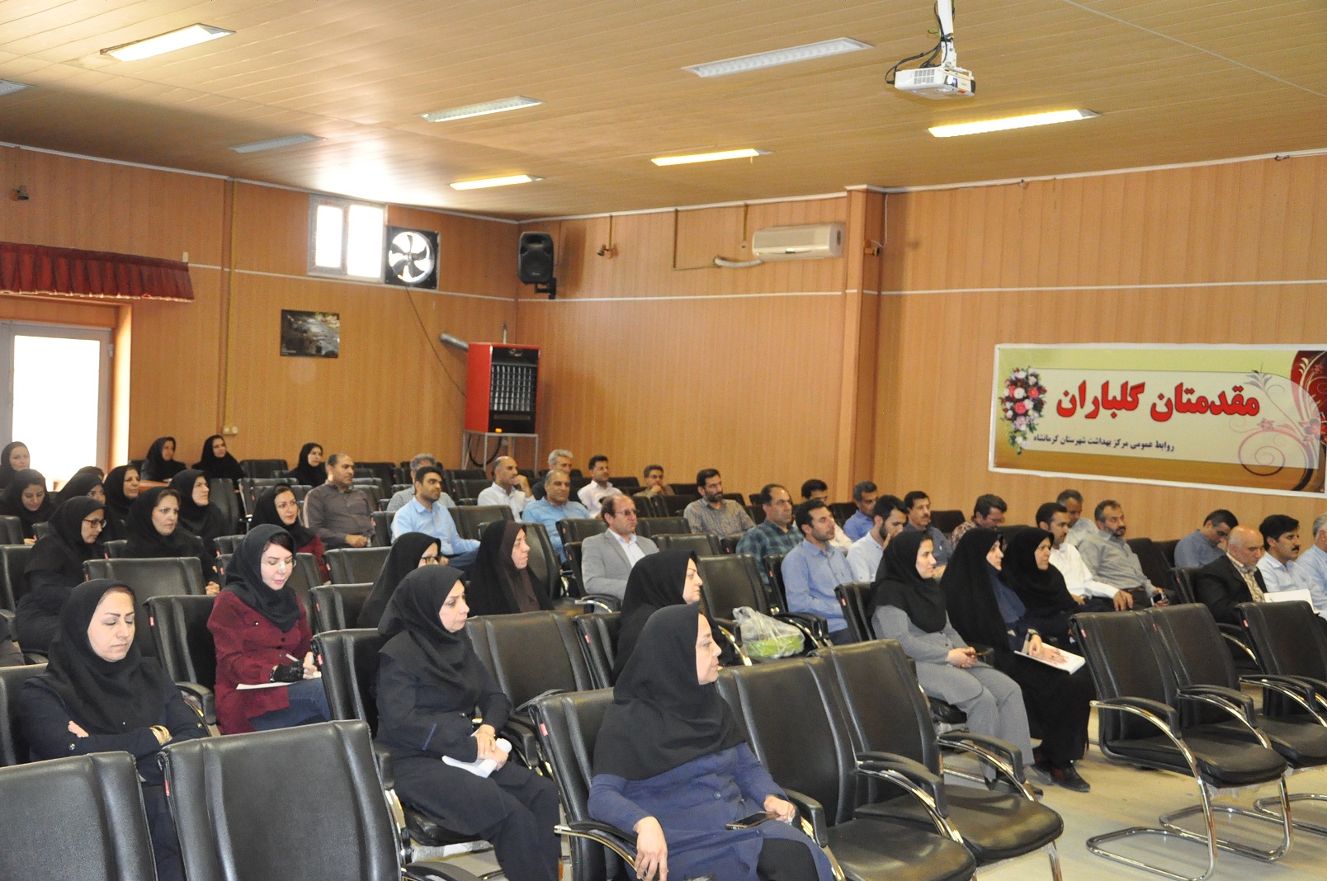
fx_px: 1546
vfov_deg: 31.8
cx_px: 664
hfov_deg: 46.4
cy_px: 440
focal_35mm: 42
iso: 3200
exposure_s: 1/60
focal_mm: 28
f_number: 5.6
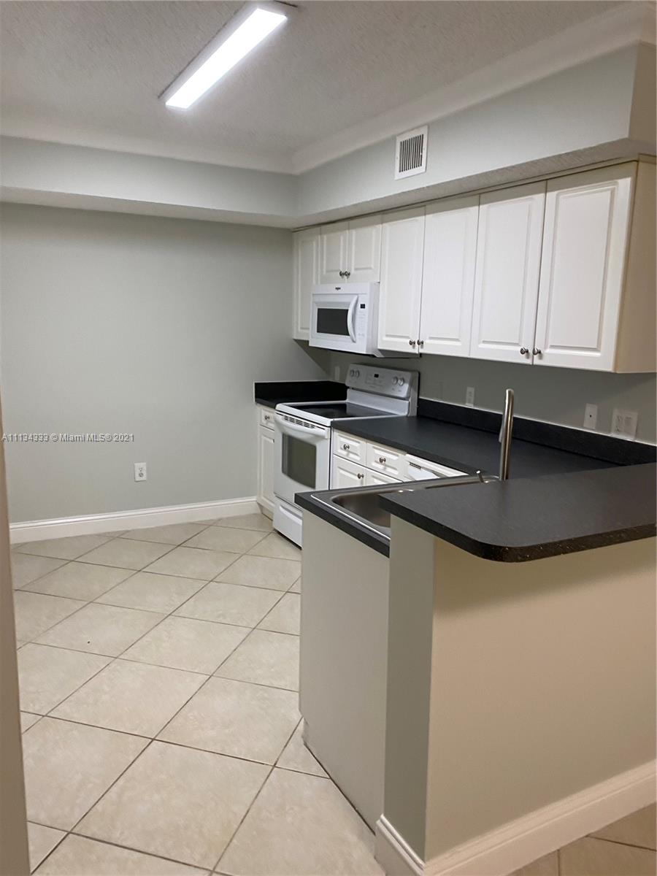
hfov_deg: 53.1
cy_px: 438
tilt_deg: -7.3
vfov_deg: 67.3
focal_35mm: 26
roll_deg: -1.0
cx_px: 328
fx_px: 658
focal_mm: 4.25
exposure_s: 1/60
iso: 100
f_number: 1.8
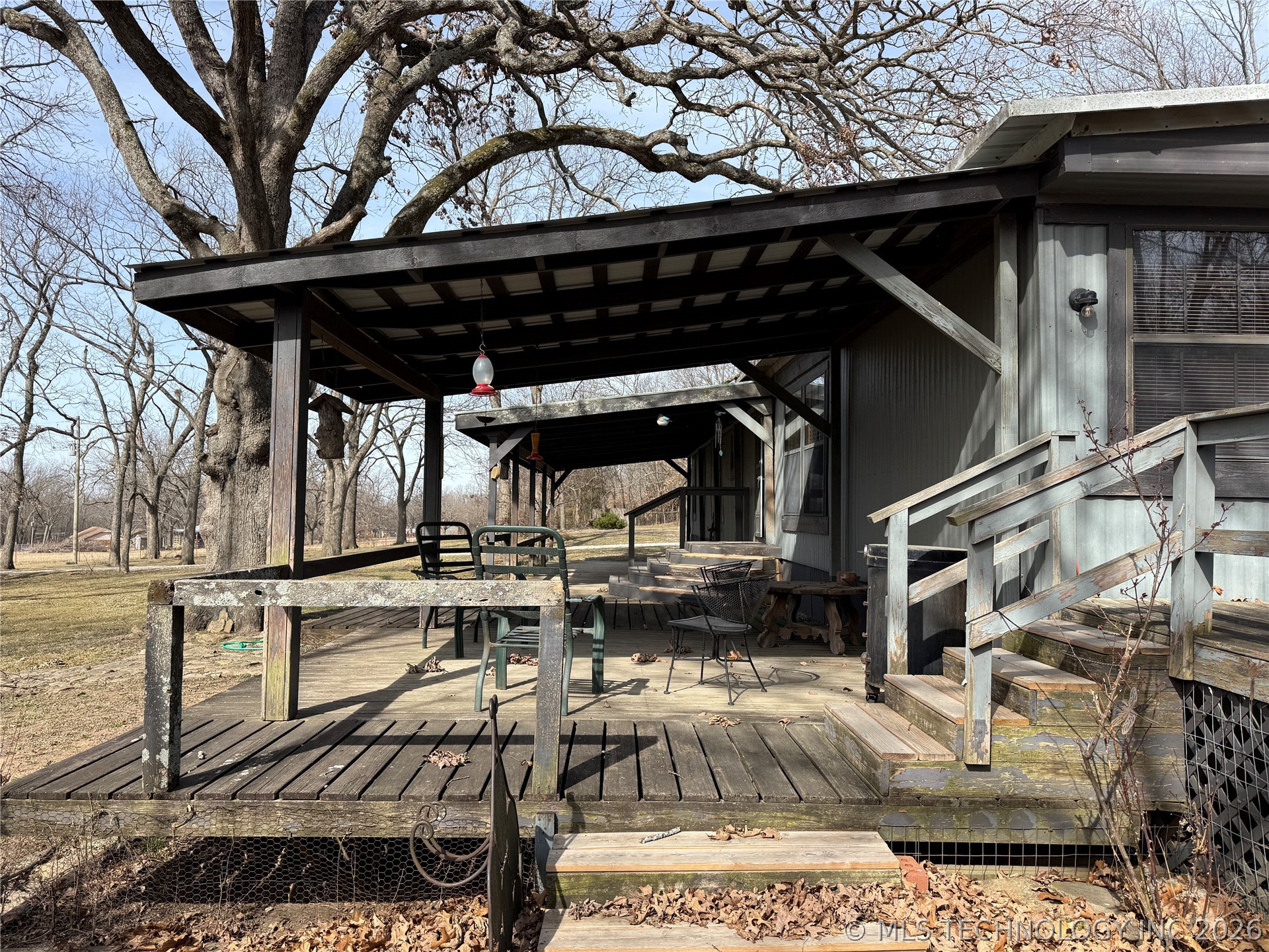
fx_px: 880
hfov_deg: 71.6
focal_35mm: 24
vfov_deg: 56.8
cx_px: 634
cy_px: 476
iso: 80
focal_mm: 6.76
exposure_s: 1/2299
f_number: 1.78
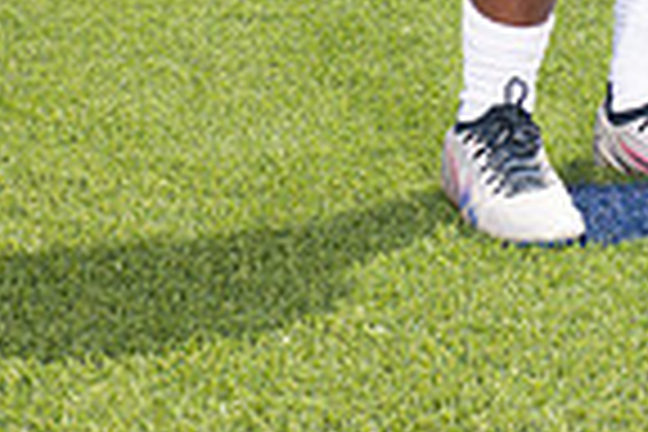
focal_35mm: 144
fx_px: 2592
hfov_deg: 14.1
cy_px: -513
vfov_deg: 8.8
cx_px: 612
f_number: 7.1
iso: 125
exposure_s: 1/400
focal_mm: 46
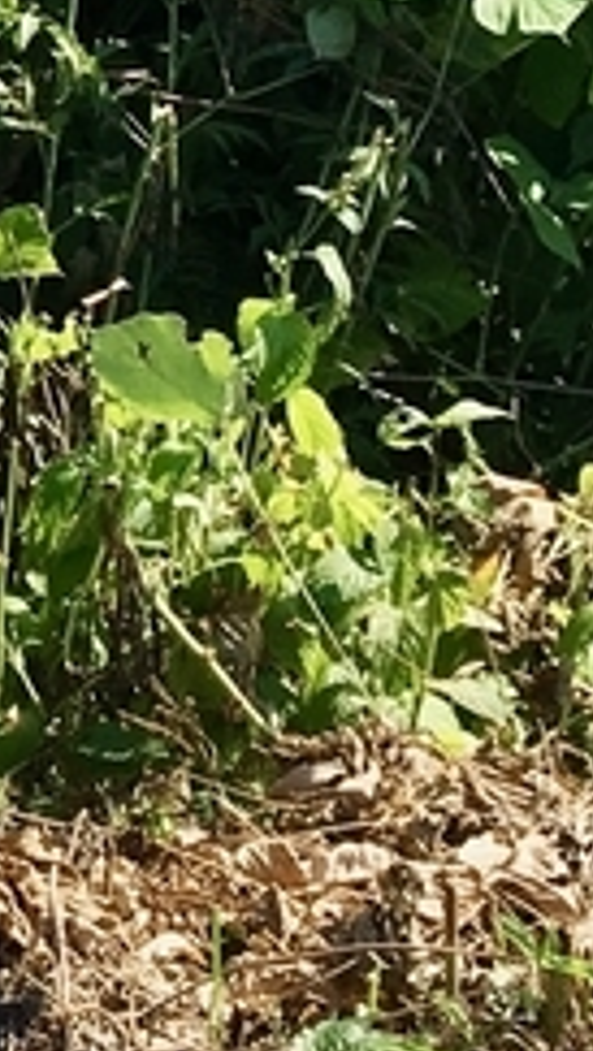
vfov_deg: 13.3
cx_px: -1312
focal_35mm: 156
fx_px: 4353
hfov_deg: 6.9
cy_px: -290
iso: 25
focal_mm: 4.15
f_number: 2.2
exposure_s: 1/1202
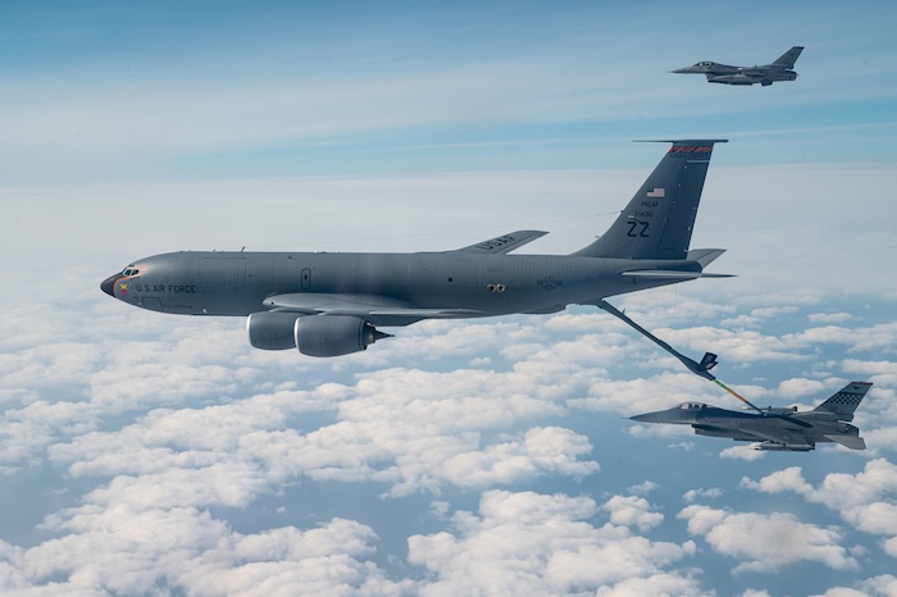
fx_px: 1245
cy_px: 298
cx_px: 448
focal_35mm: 50
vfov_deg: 27.0
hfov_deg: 39.6
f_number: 8
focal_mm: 50
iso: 320
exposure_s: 1/1250
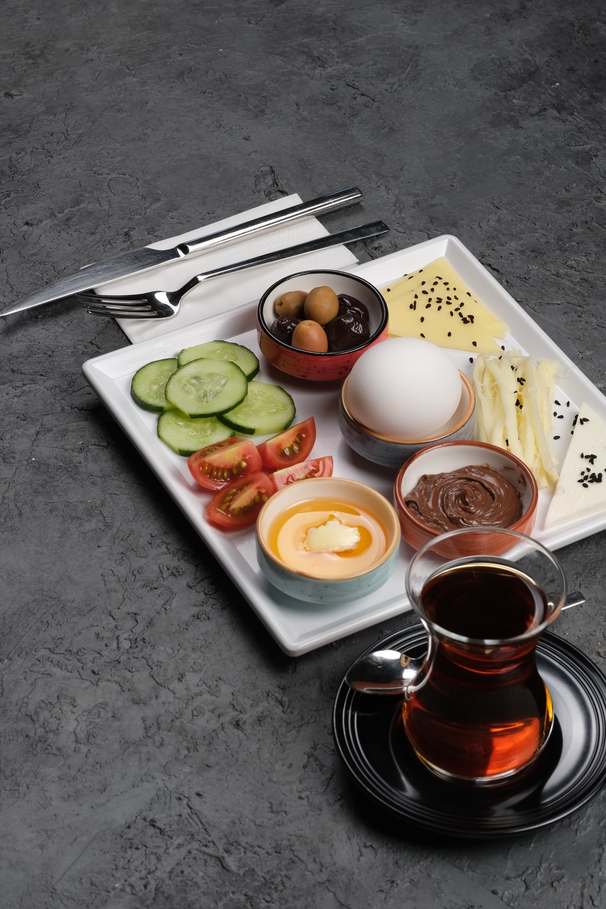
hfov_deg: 14.4
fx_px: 2399
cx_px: 328
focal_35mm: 95
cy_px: 449
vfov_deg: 21.5
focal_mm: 56
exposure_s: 1/125
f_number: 13
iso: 160
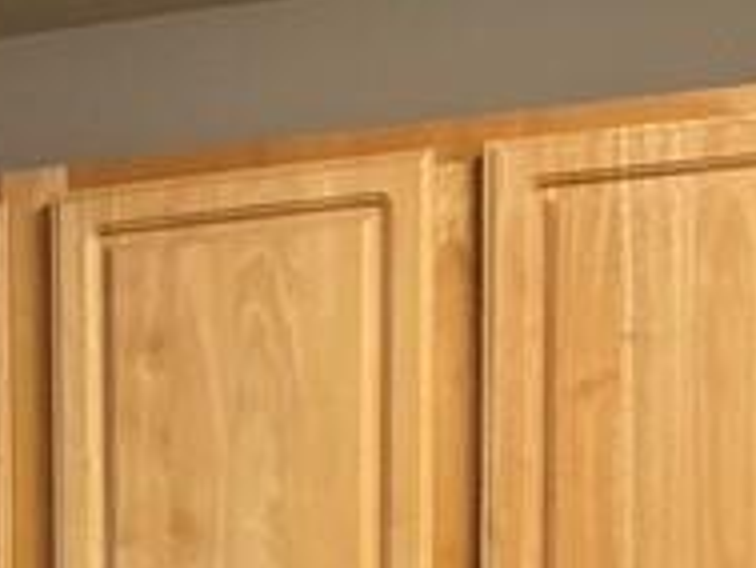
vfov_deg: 13.9
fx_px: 2142
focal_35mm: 98
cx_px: -124
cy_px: 924
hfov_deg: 19.0
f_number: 1.8
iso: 250
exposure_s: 1/60
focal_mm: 3
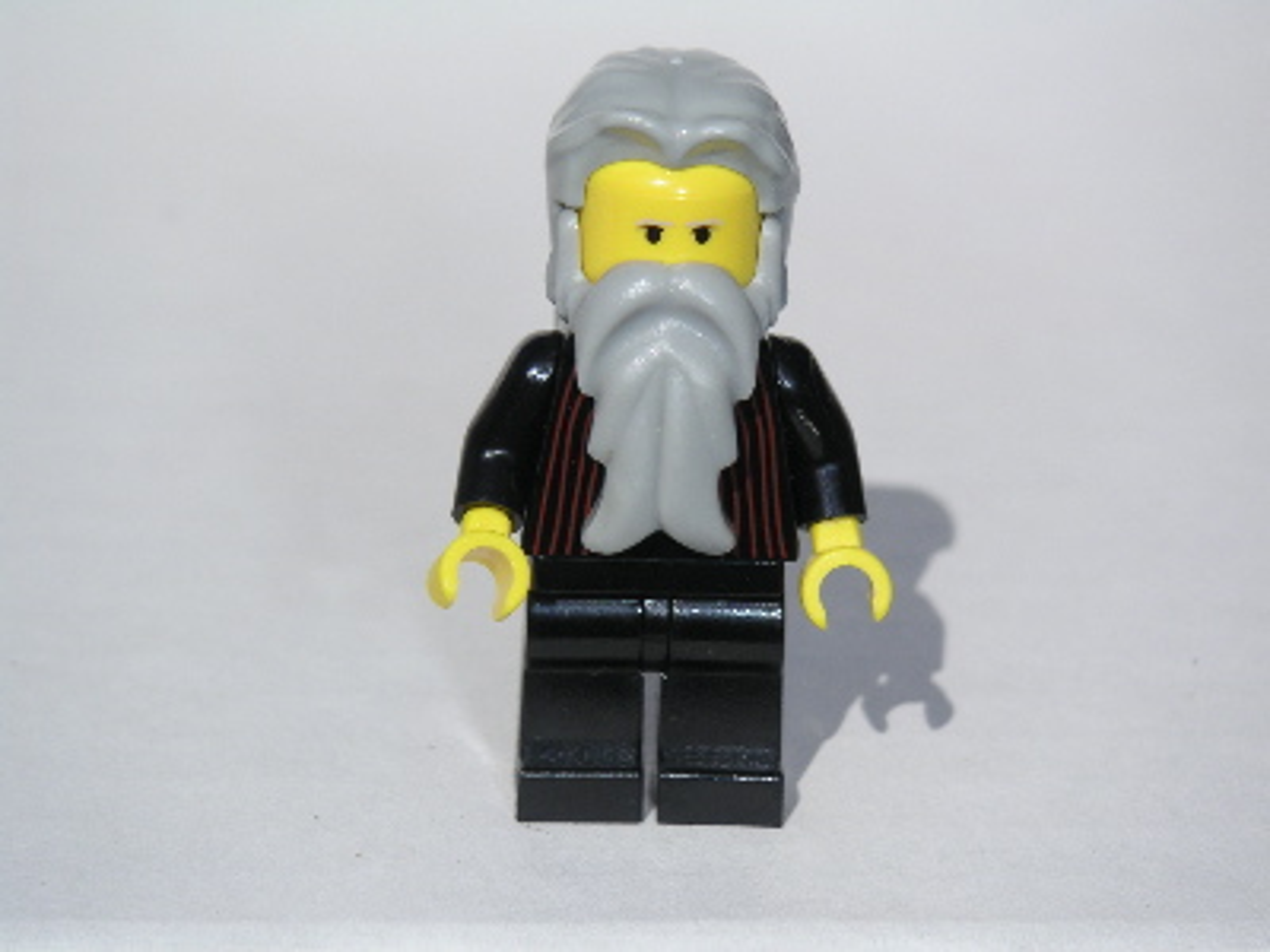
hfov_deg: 17.7
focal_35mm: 111
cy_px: 476
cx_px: 635
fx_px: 4072
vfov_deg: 13.3
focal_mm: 17.1
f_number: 8
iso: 50
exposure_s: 1/350
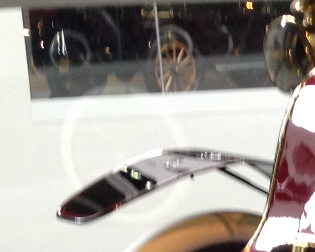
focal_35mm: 180
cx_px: 629
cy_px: 262
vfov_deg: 8.5
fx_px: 1679
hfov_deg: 9.9
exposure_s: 1/20
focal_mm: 4.28
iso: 100
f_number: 2.4
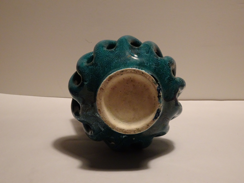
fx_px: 493
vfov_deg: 21.0
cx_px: 122
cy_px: 92
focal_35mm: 70
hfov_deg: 27.8
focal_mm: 12.01
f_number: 5
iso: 800
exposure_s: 1/30
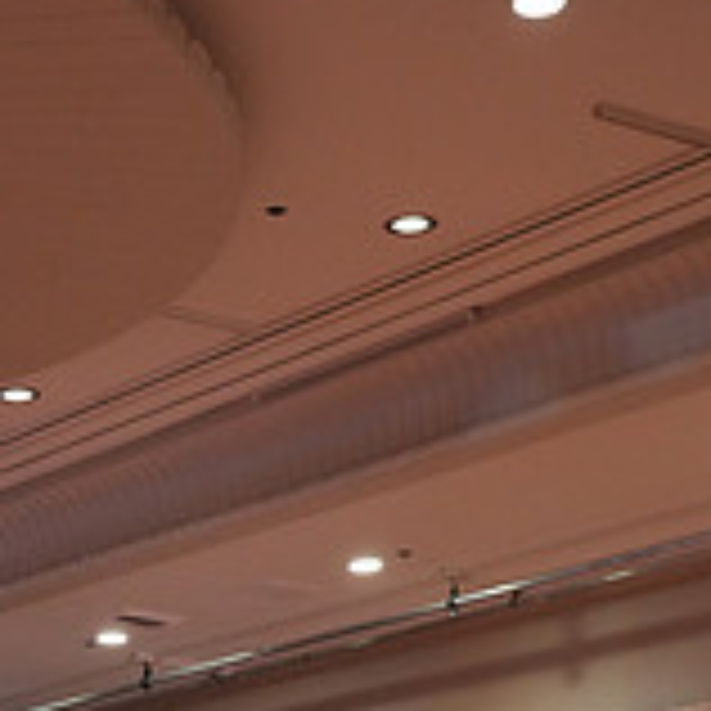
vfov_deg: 14.1
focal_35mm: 112
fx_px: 2603
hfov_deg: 15.4
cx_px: 115
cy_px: 1202
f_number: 5.6
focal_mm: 36
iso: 5000
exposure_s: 1/320
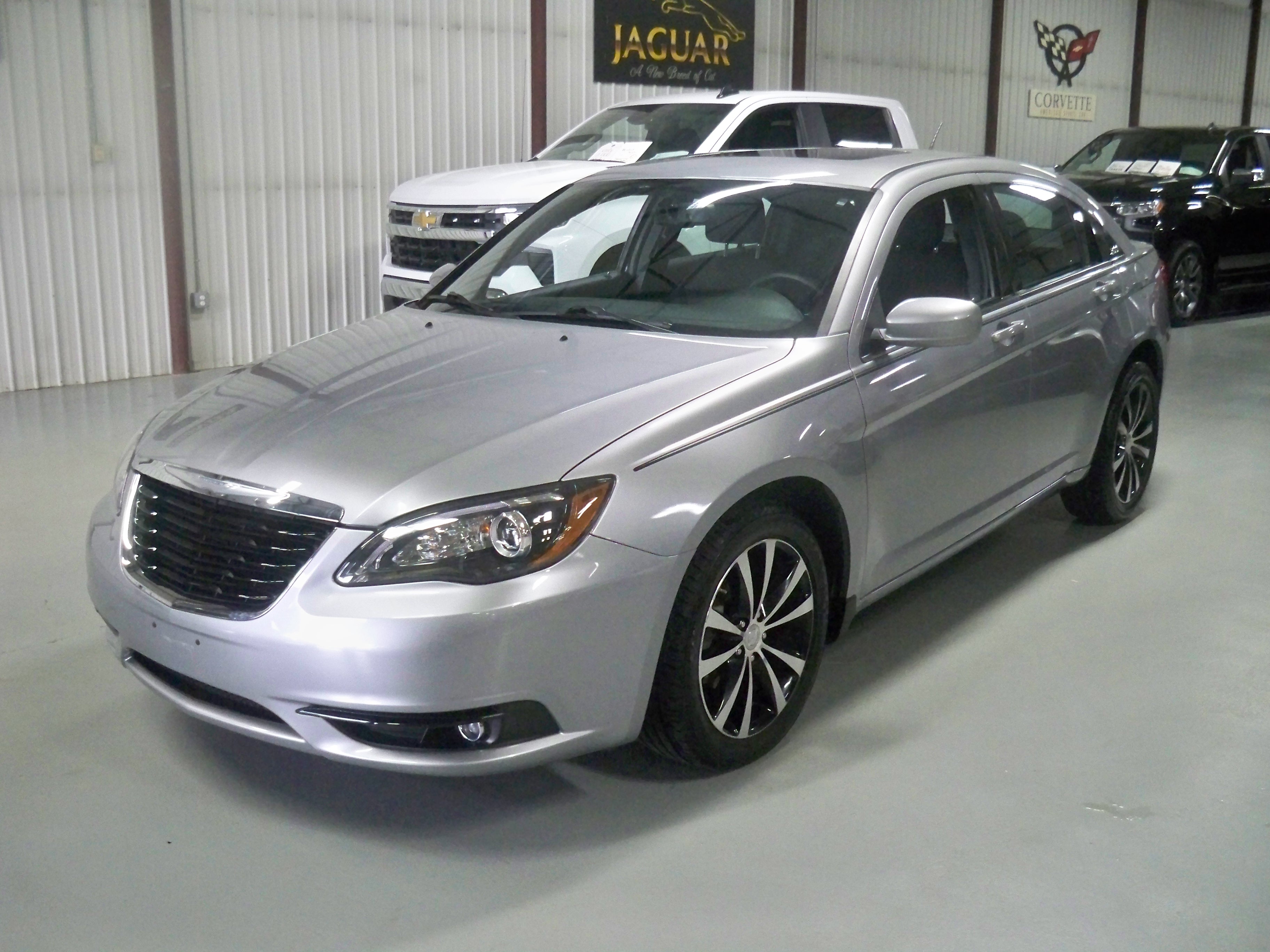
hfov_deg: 52.6
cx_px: 635
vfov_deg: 40.7
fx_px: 1284
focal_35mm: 35
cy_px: 476
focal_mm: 6.3
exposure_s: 1/60
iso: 640
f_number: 3.1
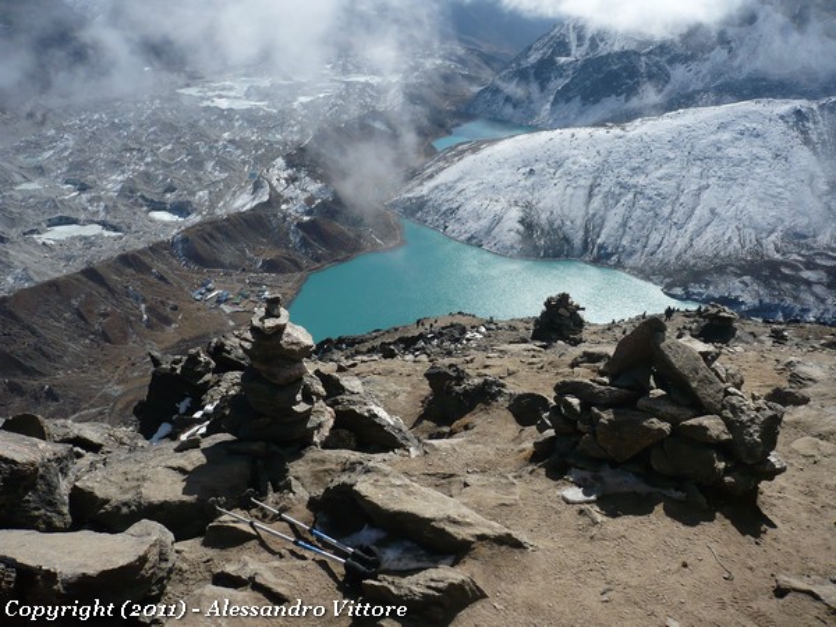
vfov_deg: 40.7
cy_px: 314
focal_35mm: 35
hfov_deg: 52.6
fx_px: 845
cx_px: 418
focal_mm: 5.8
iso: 100
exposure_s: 1/400
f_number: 8
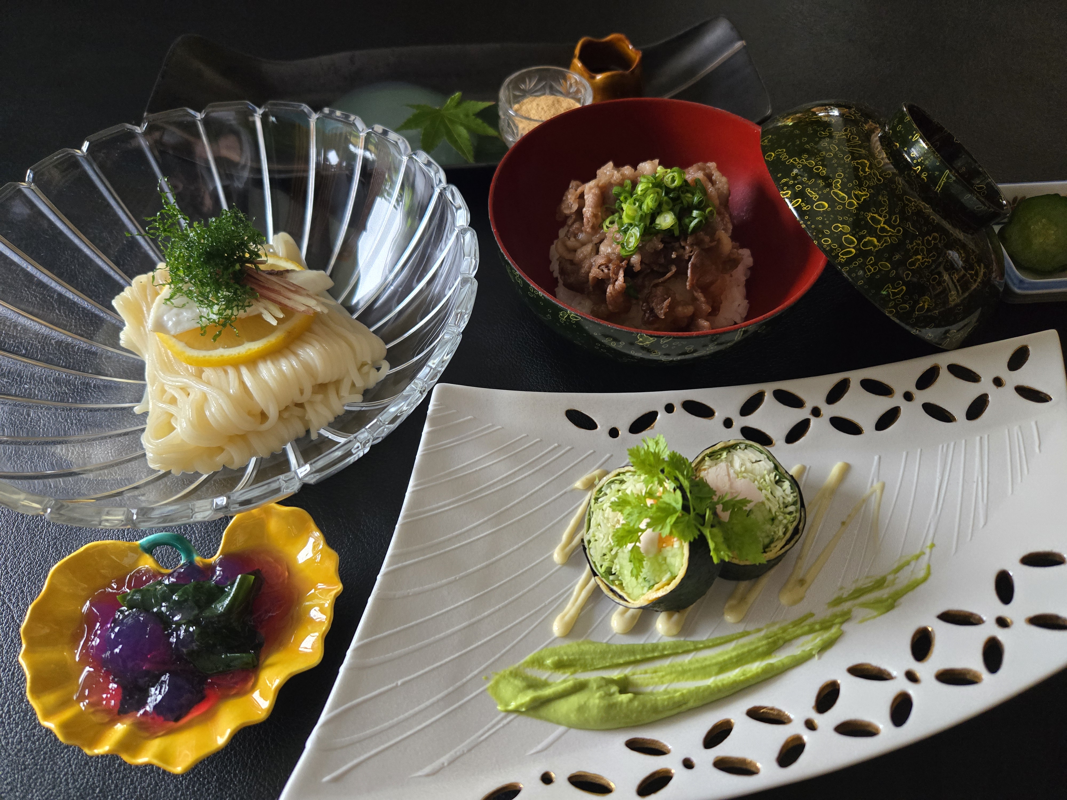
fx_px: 709
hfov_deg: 73.9
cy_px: 400
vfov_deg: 58.9
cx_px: 534
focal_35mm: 23
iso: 640
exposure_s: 1/100
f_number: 1.8
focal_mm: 5.4
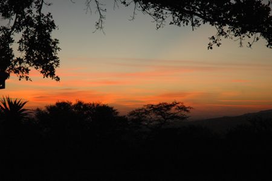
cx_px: 136
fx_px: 793
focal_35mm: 105
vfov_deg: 13.0
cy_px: 90
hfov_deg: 19.5
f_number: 4.5
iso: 1600
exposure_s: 1/160
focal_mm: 70
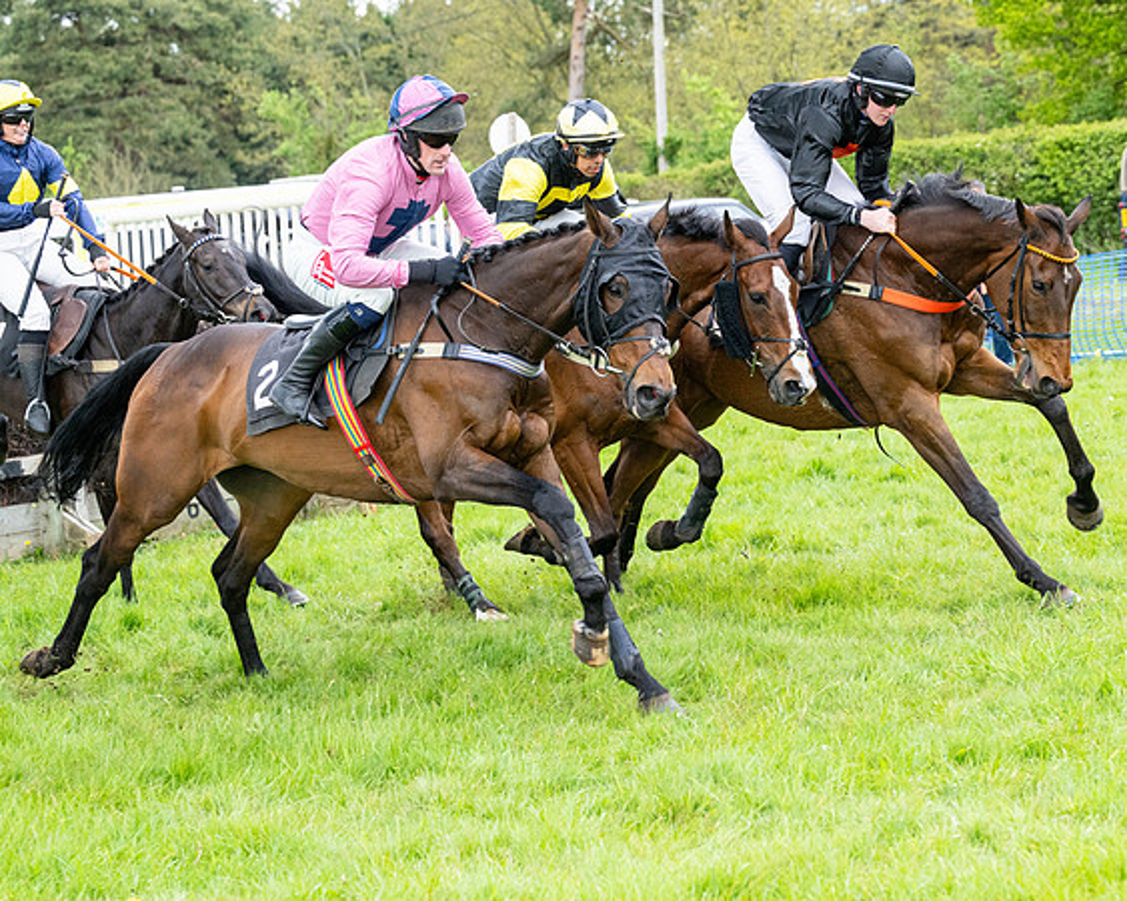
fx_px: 3308
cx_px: 587
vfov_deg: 15.5
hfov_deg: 19.3
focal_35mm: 99
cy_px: 465
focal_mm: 70
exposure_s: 1/1250
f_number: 4
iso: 1000
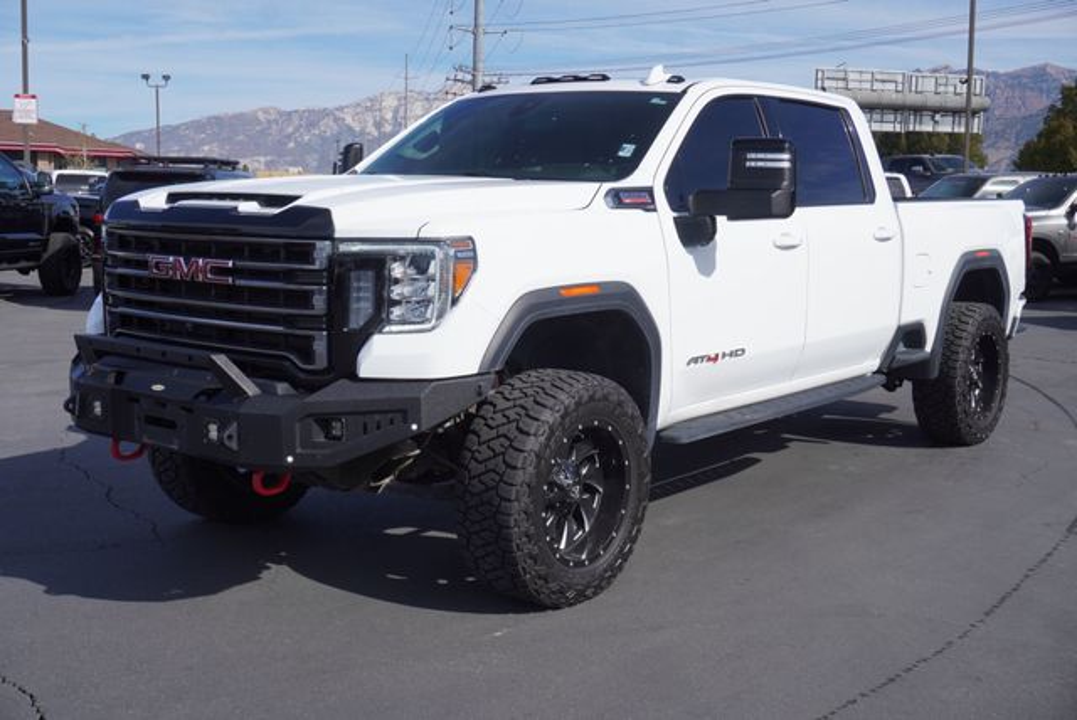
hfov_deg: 44.9
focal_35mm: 44
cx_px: 538
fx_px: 1303
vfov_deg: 30.9
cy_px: 360
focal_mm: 29
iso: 100
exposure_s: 1/250
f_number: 9
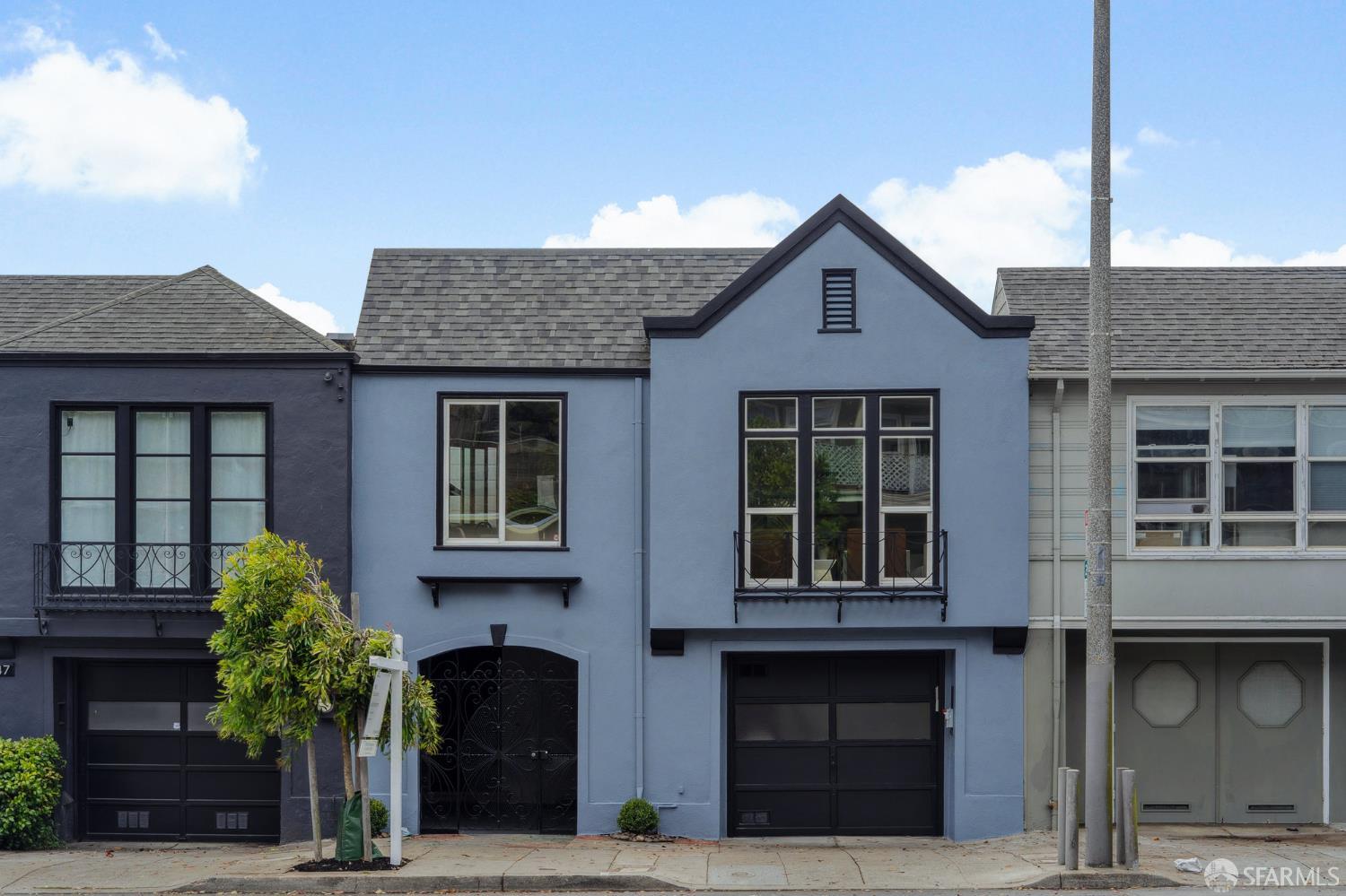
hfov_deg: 36.3
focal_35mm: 55
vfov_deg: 24.6
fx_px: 2056
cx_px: 673
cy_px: 448
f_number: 11
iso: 200
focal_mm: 55
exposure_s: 1/125
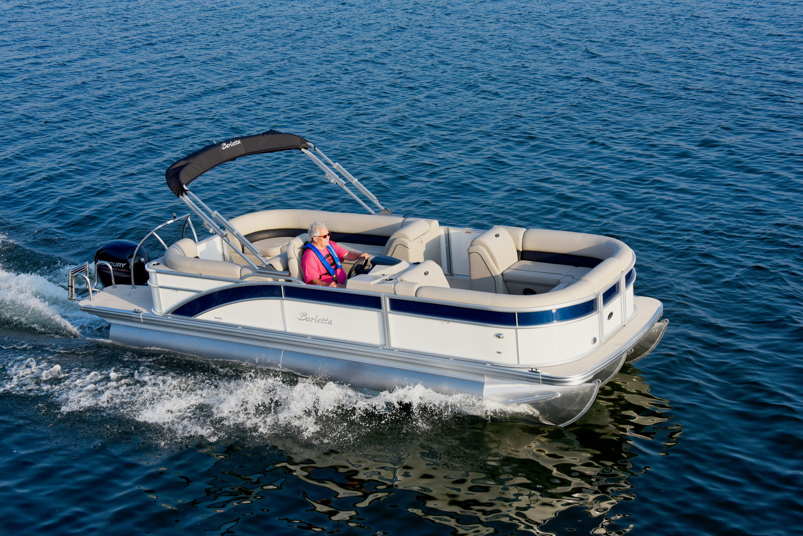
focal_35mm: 56
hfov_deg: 35.6
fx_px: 1250
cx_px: 402
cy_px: 268
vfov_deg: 24.2
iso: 640
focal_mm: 56
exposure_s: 1/1250
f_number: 9
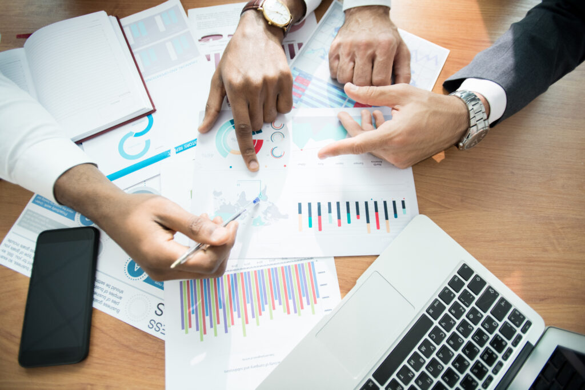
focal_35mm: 19
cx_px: 292
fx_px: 309
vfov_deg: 64.6
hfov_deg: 86.9
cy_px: 195
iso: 800
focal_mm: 19
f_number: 2.8
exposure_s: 1/160
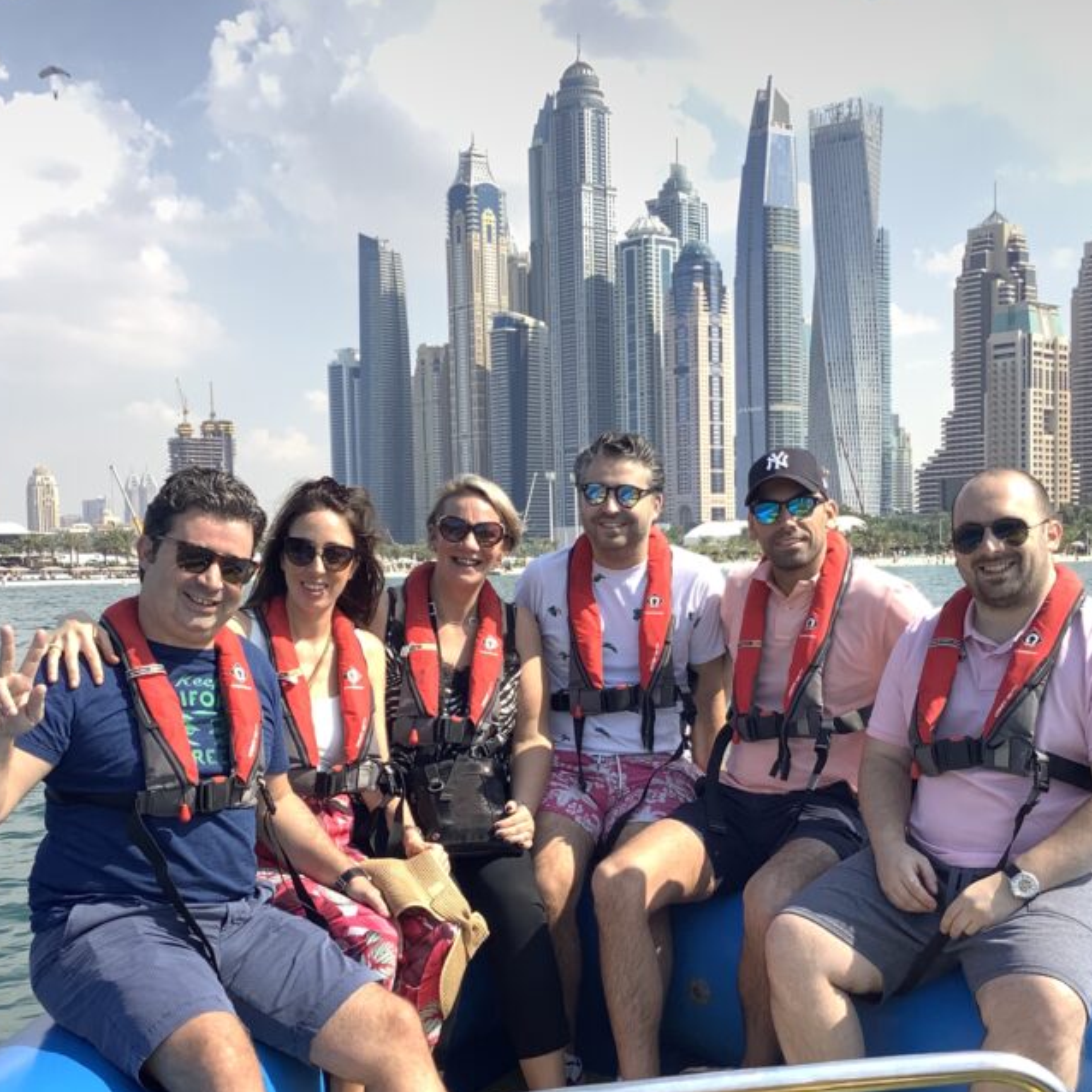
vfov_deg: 38.2
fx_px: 1570
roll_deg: +1.5
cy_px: 662
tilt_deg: -2.3
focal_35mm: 44
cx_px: 556
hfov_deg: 38.3
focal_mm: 3.3
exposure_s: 1/741
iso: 25
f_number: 2.4
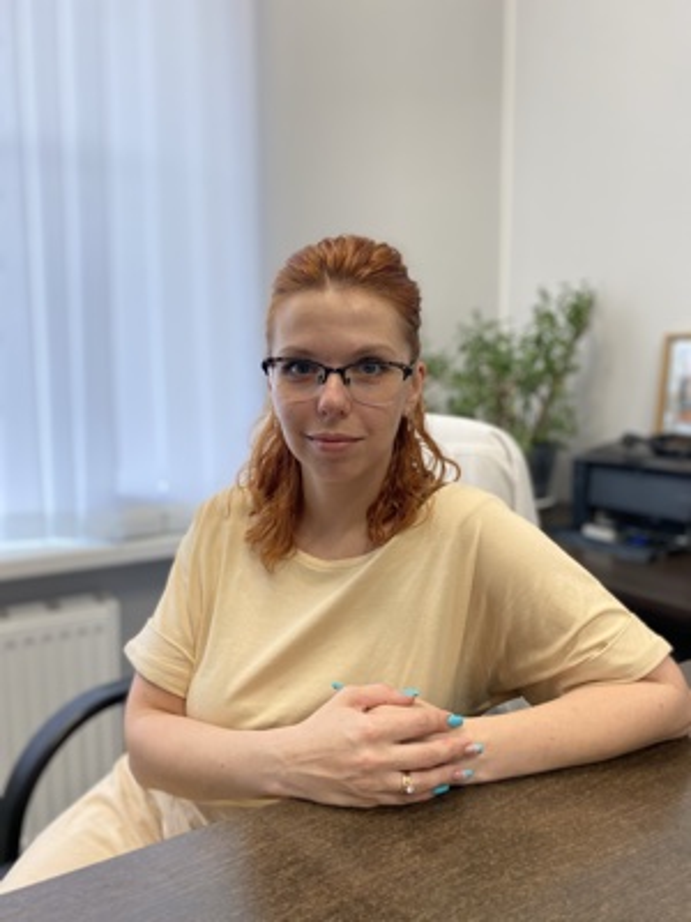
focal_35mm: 26
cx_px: 346
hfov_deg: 53.1
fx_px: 692
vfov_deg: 67.3
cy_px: 461
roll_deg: -0.1
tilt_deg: -6.1
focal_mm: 4.25
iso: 100
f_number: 1.8
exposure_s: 1/121
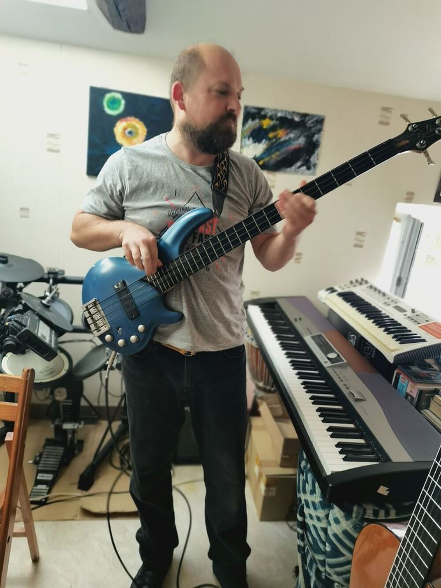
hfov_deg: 53.1
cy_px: 294
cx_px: 220
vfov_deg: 67.3
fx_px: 442
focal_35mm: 26
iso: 160
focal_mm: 5.58
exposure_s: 1/50
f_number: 1.8
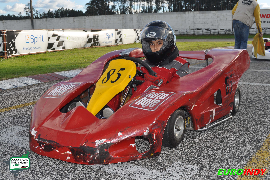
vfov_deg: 31.8
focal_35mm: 42
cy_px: 90
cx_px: 135
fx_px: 315
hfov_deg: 46.4
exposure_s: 1/200
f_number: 8
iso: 200
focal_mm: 28
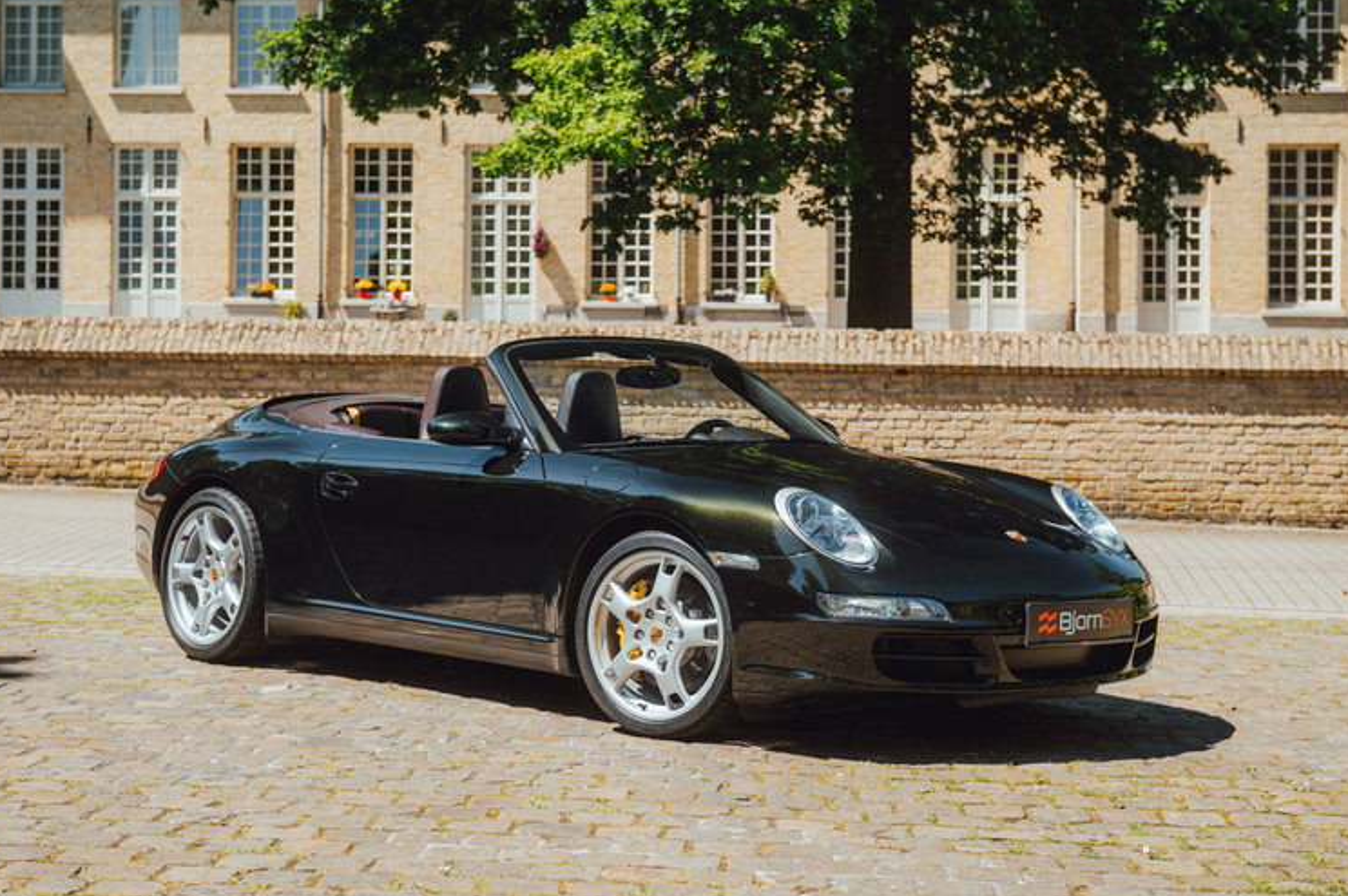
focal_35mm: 64
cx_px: 674
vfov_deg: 21.2
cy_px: 446
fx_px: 2395
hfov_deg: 31.4
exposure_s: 1/160
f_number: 4.5
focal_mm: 62
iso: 100
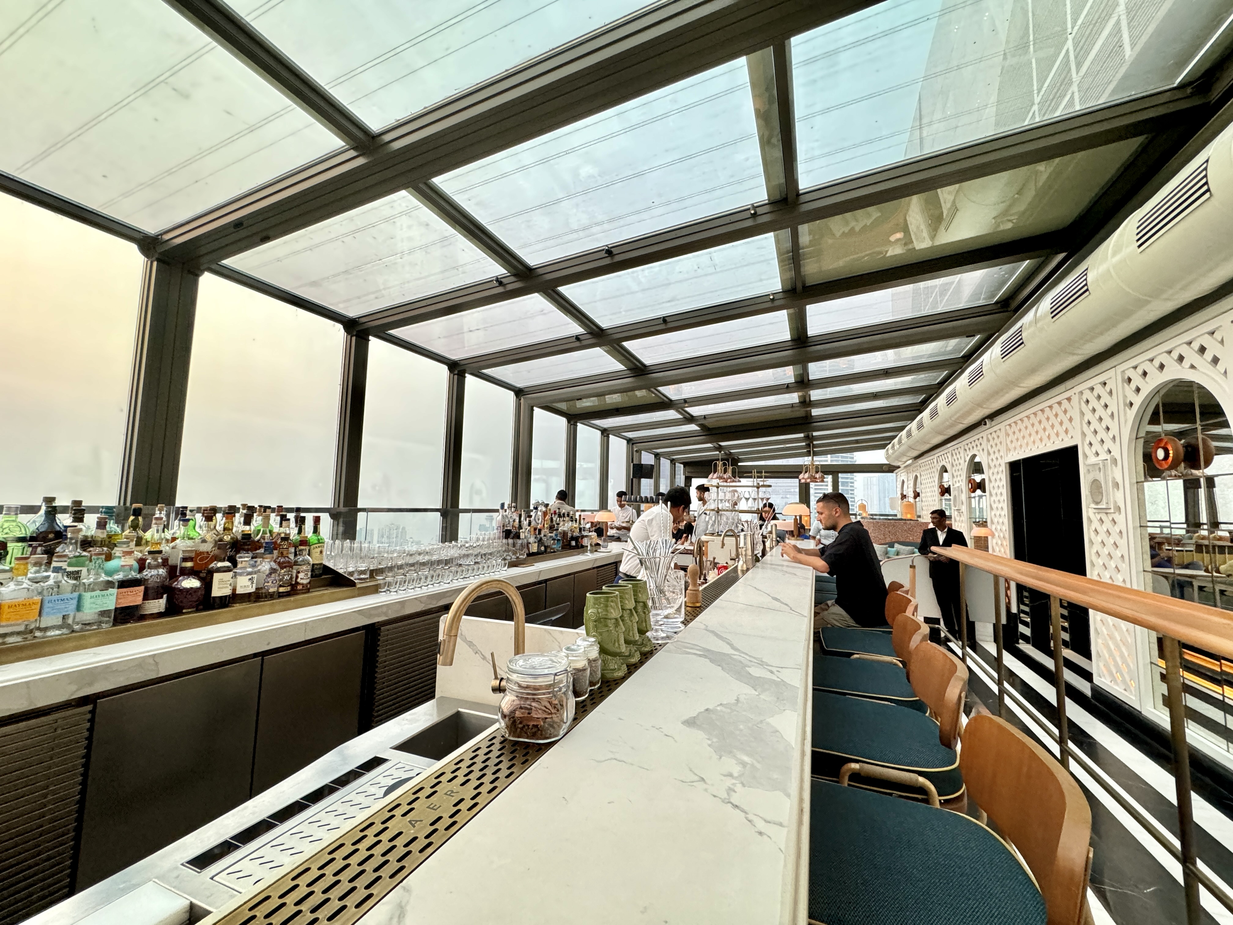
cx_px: 616
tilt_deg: +4.3
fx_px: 499
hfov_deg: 102.1
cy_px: 462
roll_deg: -1.5
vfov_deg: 85.7
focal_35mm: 14
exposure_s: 1/100
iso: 320
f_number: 2.2
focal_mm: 2.22
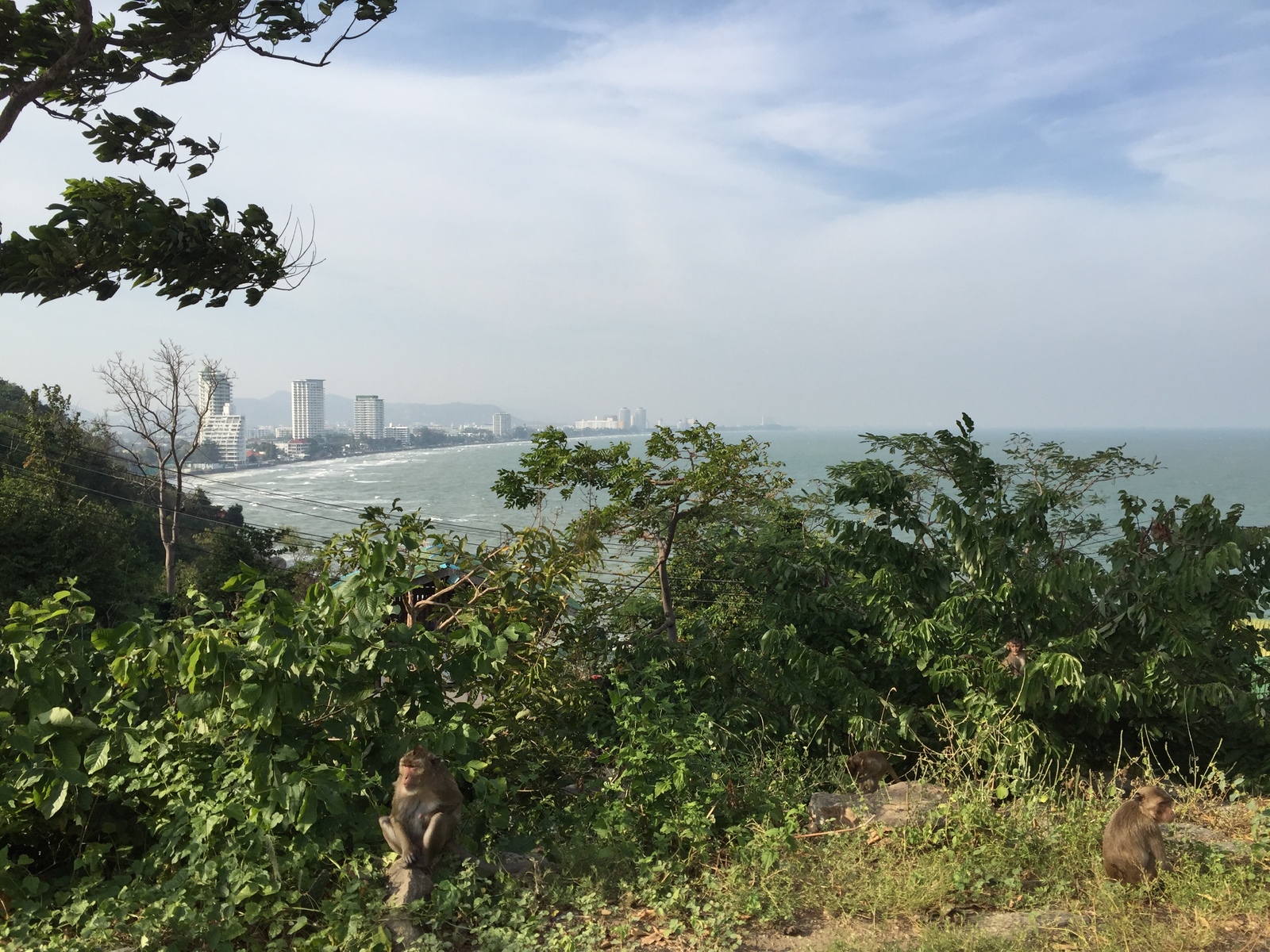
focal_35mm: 29
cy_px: 476
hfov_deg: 61.7
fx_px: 1064
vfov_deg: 48.2
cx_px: 635
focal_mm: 4.15
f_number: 2.2
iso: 32
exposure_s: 1/1799
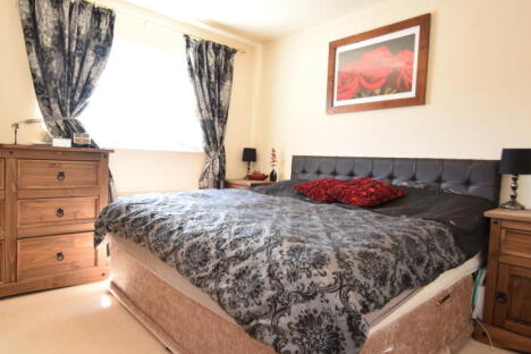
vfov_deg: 59.5
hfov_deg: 80.9
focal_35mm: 21
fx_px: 310
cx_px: 235
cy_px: 172
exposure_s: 1/80
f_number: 4.5
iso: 800
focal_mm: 10
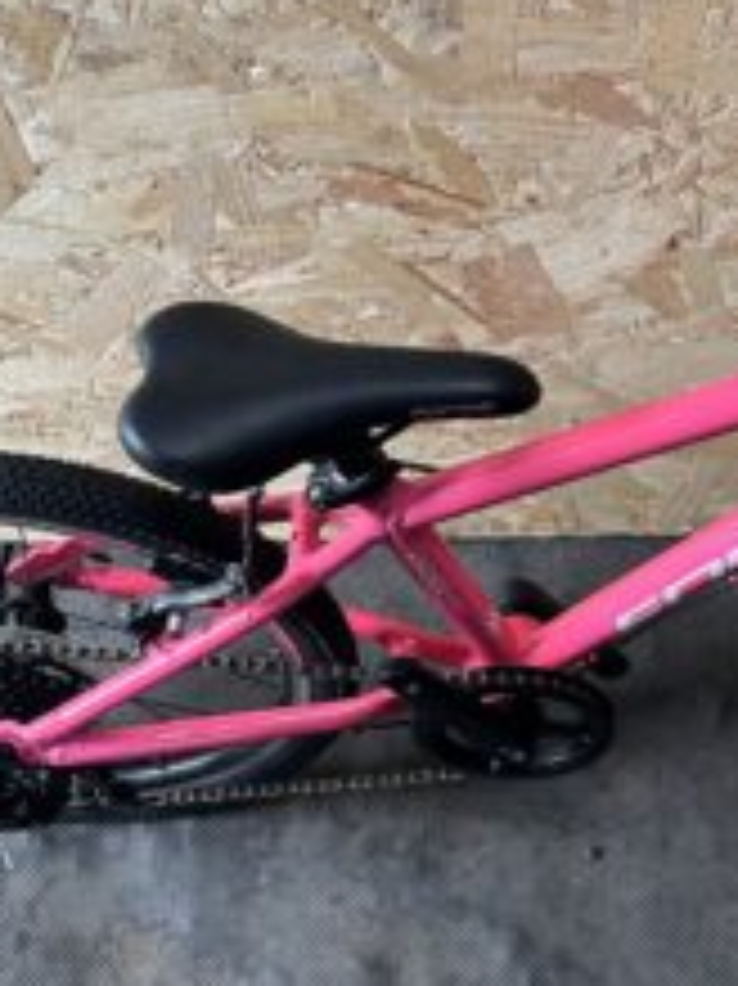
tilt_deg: -59.5
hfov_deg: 25.1
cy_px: 396
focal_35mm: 57
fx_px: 1622
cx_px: 626
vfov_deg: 33.7
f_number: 1.6
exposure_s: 1/68
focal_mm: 5.1
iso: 125
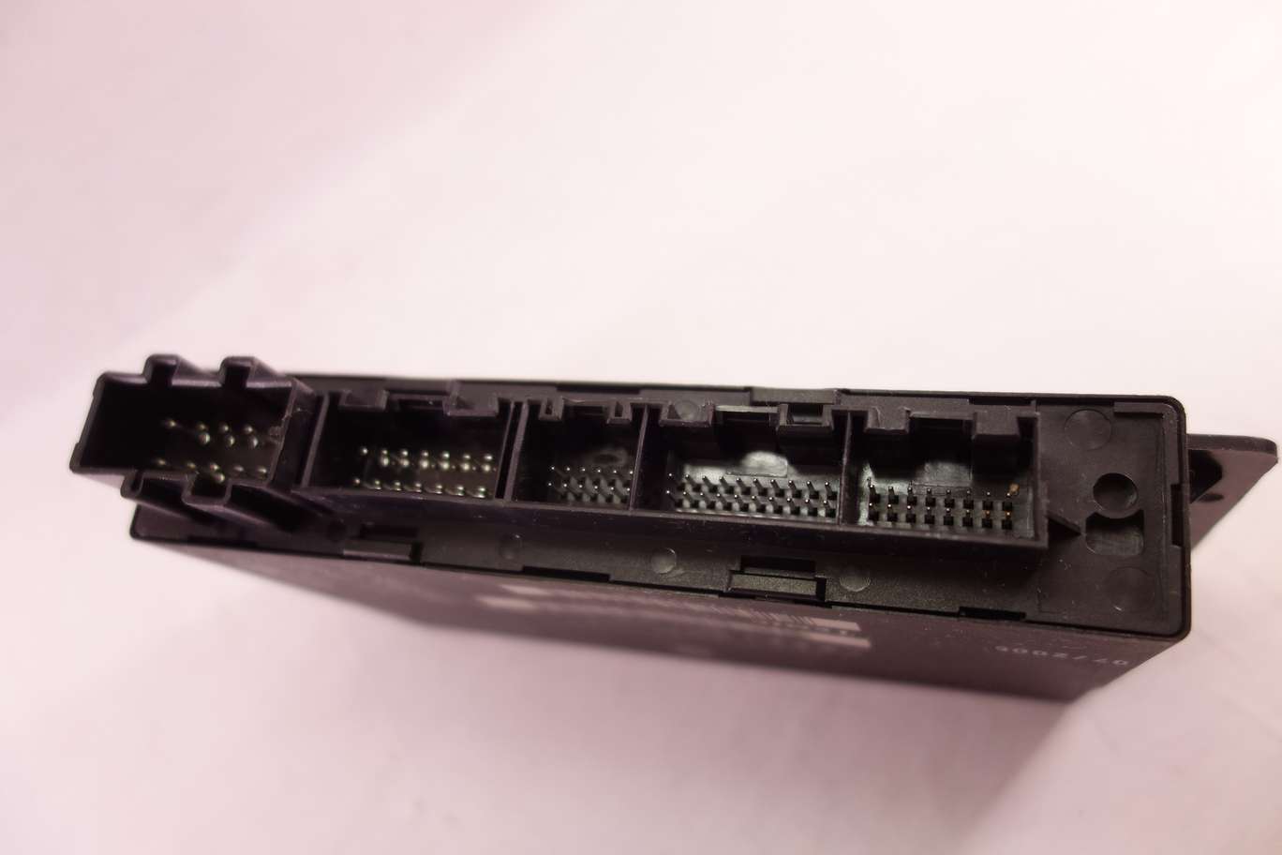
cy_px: 428
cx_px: 641
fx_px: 997
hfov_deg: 65.5
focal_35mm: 28
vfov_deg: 46.4
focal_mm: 10.4
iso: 200
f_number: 2
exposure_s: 1/100
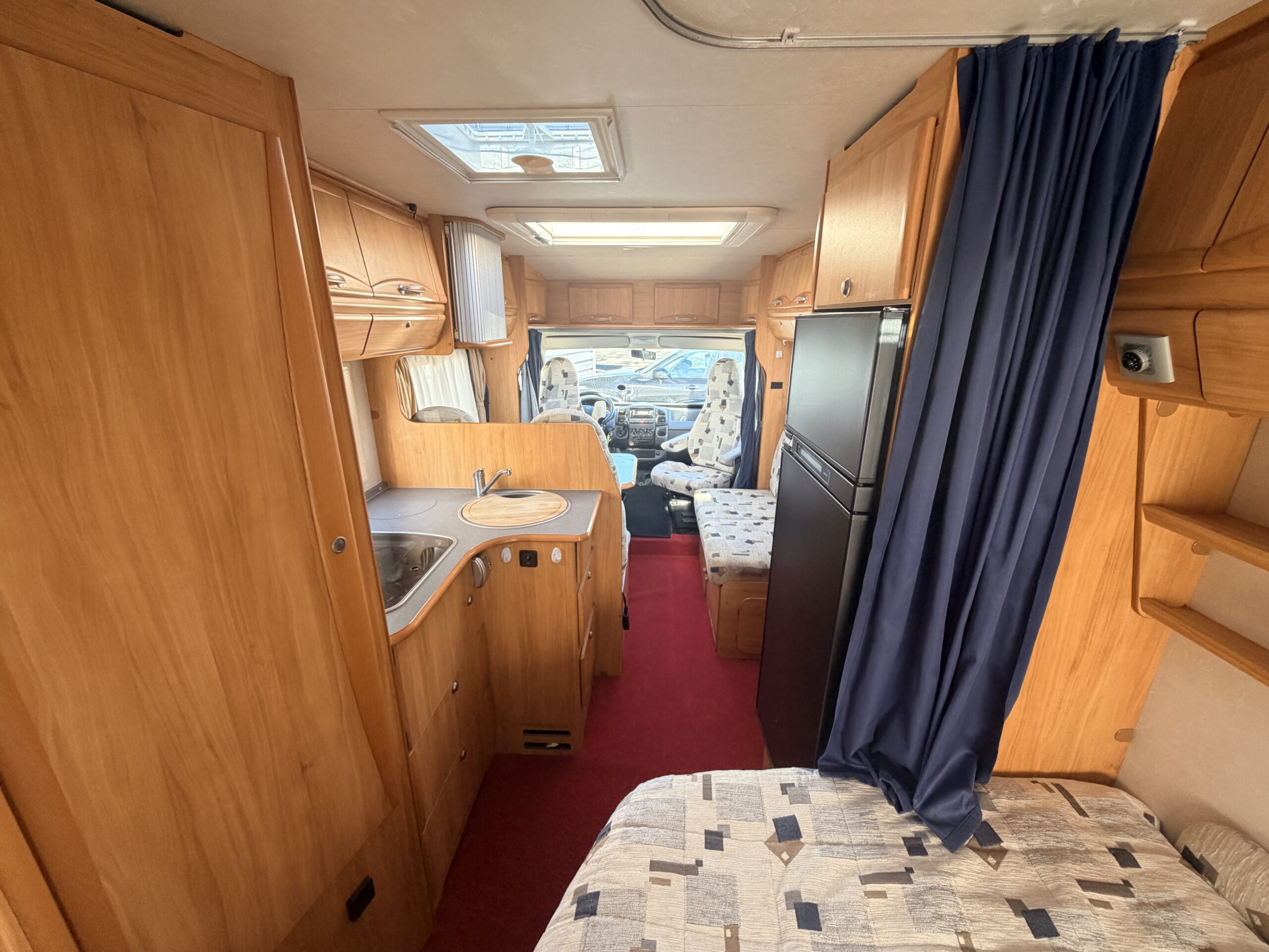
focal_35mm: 14
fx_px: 513
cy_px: 476
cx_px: 634
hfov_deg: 102.1
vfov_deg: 85.7
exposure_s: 1/121
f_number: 2.2
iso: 200
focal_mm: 2.22
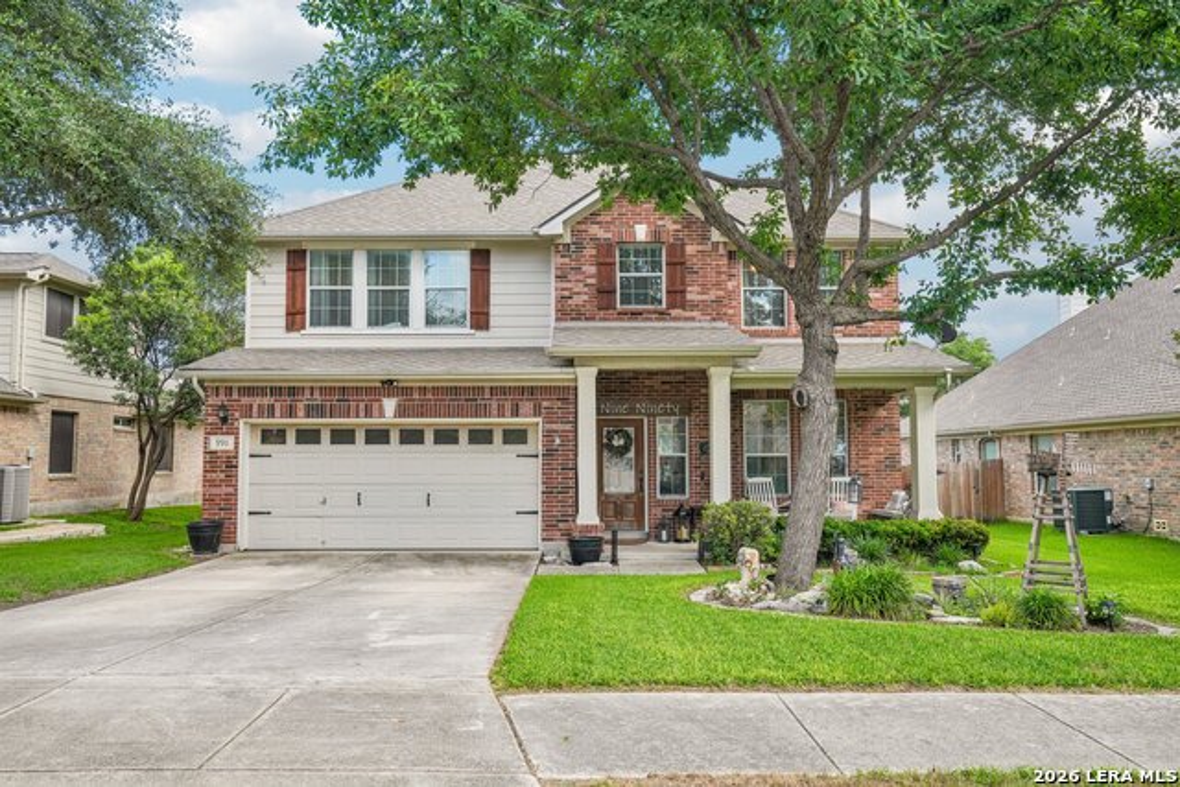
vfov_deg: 45.0
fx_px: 951
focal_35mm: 29
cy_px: 394
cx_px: 590
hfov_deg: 63.6
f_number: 8
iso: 200
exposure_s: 1/125
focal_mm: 29
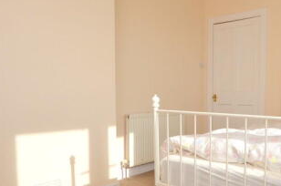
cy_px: 116
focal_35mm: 32
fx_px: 249
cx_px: 235
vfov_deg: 40.7
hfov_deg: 53.7
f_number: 7.1
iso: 100
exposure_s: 1/200
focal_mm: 10
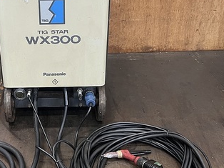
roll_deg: +1.9
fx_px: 343
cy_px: 71
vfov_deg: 27.5
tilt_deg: -27.3
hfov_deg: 35.5
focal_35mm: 53
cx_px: 61
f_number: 1.6
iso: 320
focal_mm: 5.1
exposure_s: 1/60
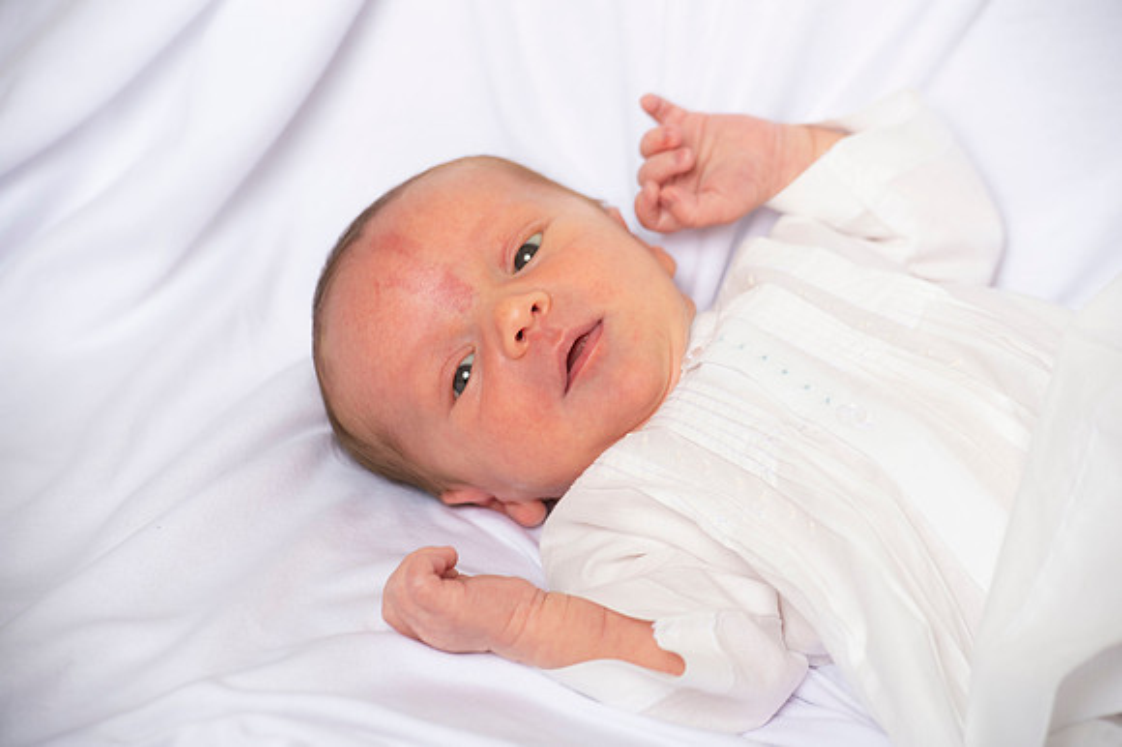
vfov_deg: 7.0
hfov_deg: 10.6
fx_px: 6074
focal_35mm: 195
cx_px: 561
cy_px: 374
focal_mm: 195
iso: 125
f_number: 7.1
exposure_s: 1/160
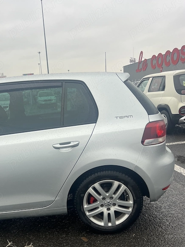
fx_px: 257
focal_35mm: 36
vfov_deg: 50.6
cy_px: 161
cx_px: 66
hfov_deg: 39.3
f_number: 1.5
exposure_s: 1/413
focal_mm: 5.7
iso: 50
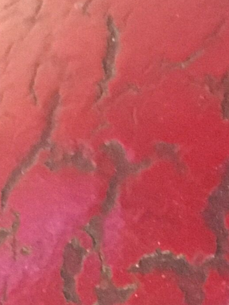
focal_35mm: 168
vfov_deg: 10.0
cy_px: 776
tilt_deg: -42.0
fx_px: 1482
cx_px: 637
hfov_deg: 7.9
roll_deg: -3.5
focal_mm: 4.15
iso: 320
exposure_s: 1/17
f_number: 2.2
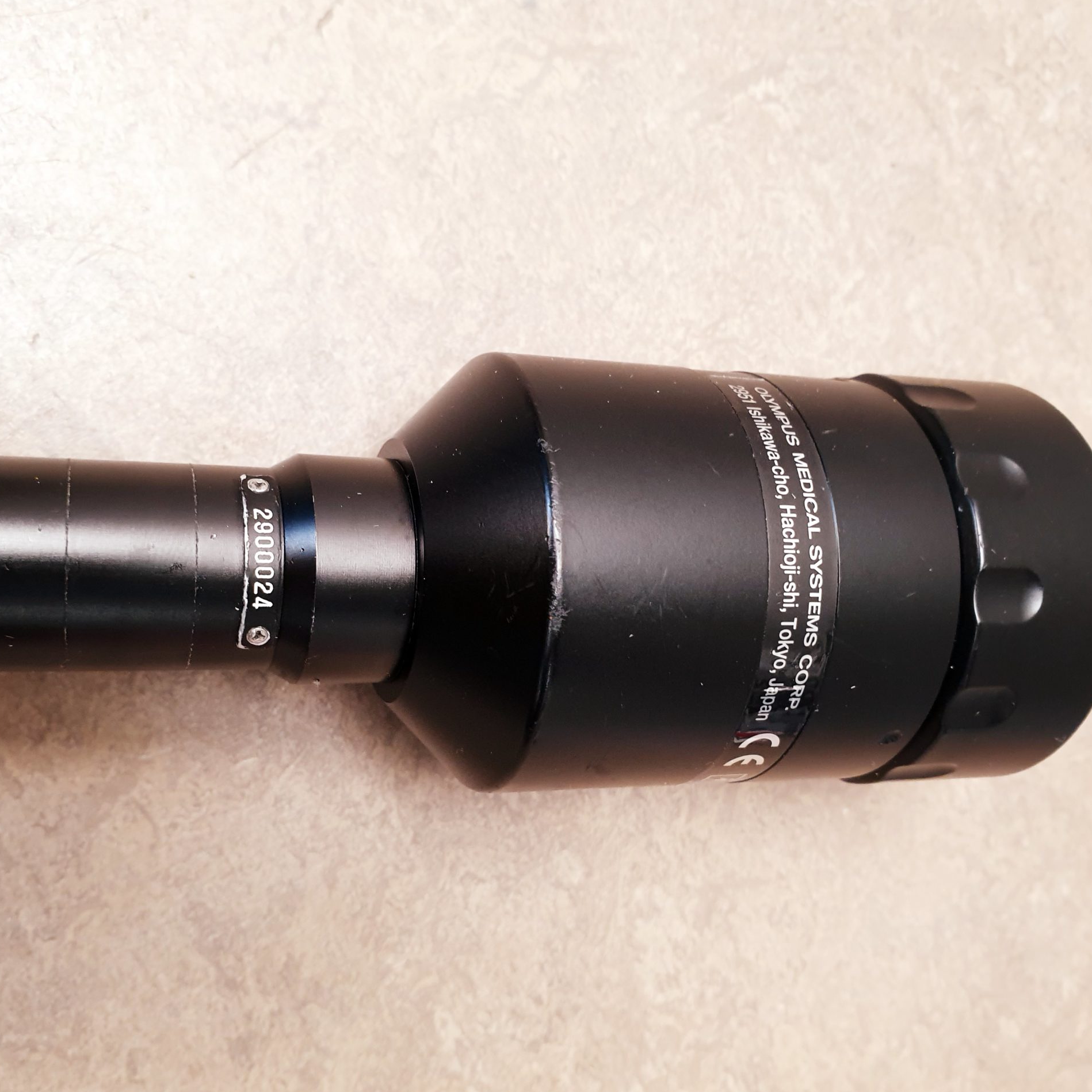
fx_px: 1106
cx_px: 501
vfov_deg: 52.5
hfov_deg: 52.5
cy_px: 547
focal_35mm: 31
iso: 160
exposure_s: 1/50
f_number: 2.4
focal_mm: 4.3
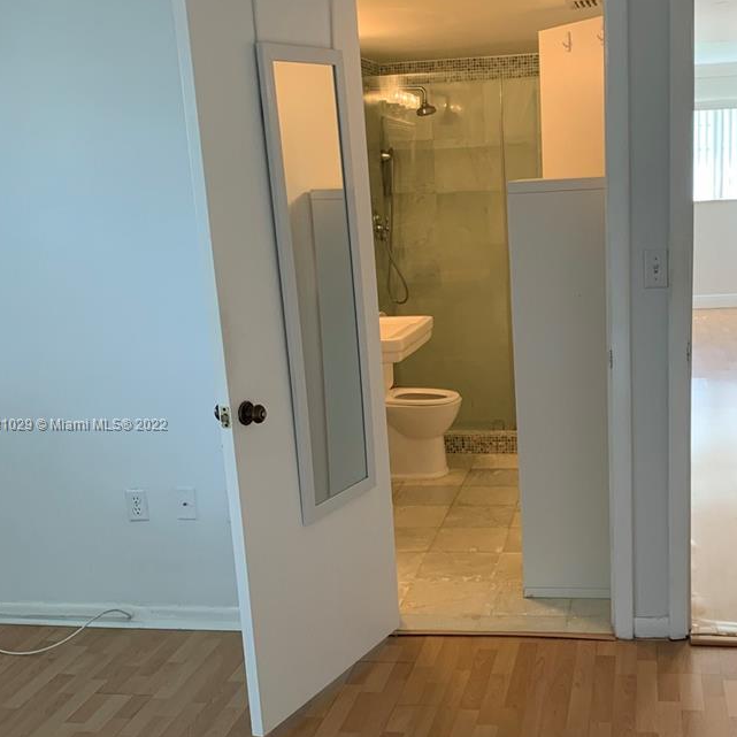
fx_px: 1036
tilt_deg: -13.4
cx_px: 474
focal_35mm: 43
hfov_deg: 38.8
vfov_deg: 39.1
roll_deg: +2.7
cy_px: 425
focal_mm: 4.25
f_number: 1.8
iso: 100
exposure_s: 1/60
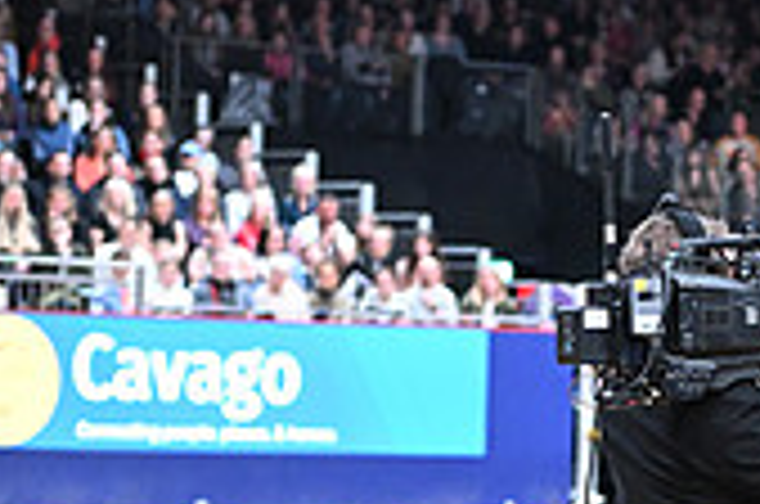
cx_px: 1264
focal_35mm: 241
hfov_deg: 8.3
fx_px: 5078
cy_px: 502
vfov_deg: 5.7
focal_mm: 70
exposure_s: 1/800
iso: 5600
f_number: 3.5
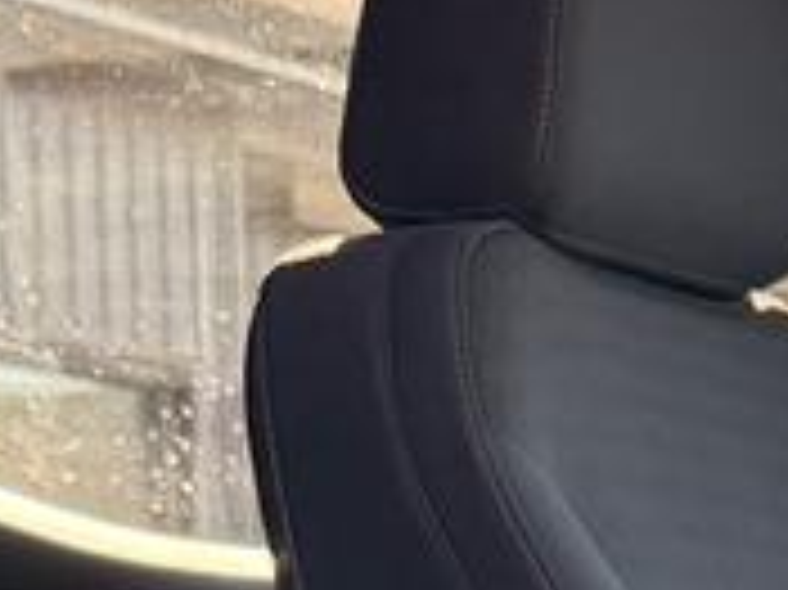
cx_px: 1031
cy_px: 1567
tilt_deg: -9.6
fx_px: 4004
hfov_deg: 11.0
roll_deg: -0.7
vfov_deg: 7.7
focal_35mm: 176
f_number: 1.78
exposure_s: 1/204
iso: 200
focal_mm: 6.76
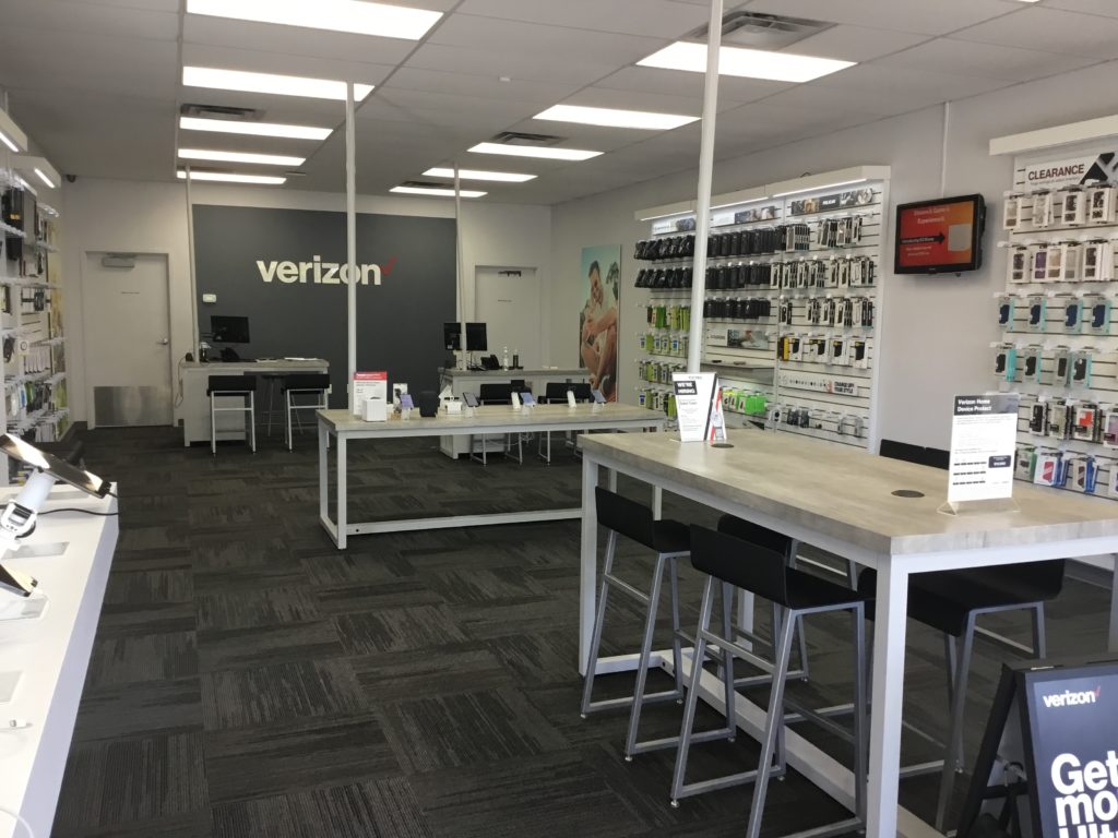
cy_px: 419
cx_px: 559
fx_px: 1001
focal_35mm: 31
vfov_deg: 45.4
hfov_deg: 58.4
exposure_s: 1/30
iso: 32
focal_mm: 3.3
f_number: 2.4
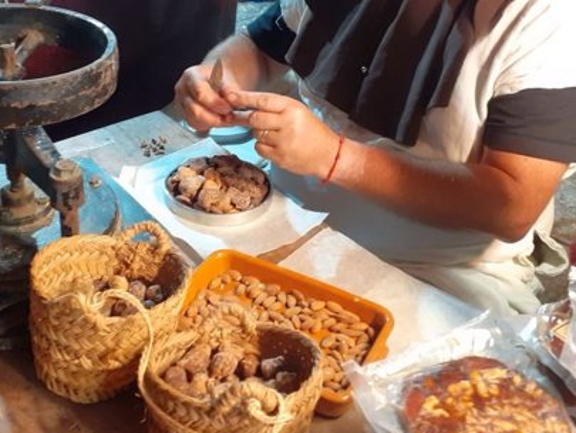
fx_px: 766
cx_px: 252
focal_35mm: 46
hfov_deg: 41.2
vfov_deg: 31.1
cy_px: 117
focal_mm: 3.6
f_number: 1.9
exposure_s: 1/25
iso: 200
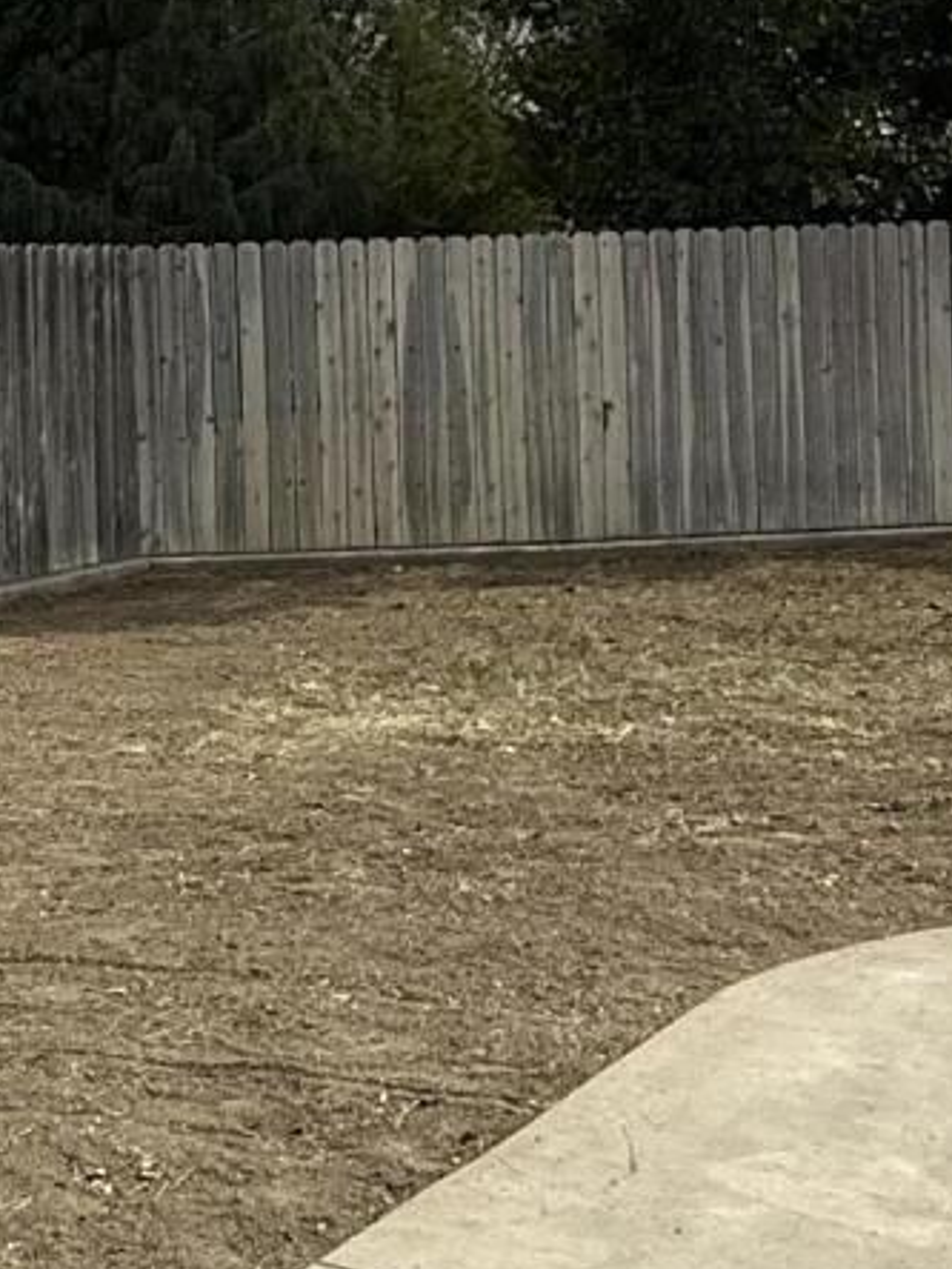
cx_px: -157
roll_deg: +0.8
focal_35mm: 63
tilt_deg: +2.2
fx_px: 2310
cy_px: 277
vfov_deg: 30.1
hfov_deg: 21.8
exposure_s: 1/2611
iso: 50
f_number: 2.2
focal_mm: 2.22
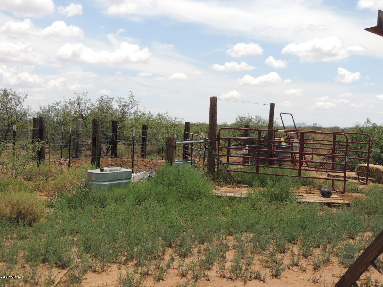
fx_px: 476
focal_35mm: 43
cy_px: 144
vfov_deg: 33.6
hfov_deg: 43.9
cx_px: 192
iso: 100
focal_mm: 7.6
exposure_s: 1/1000
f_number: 3.4
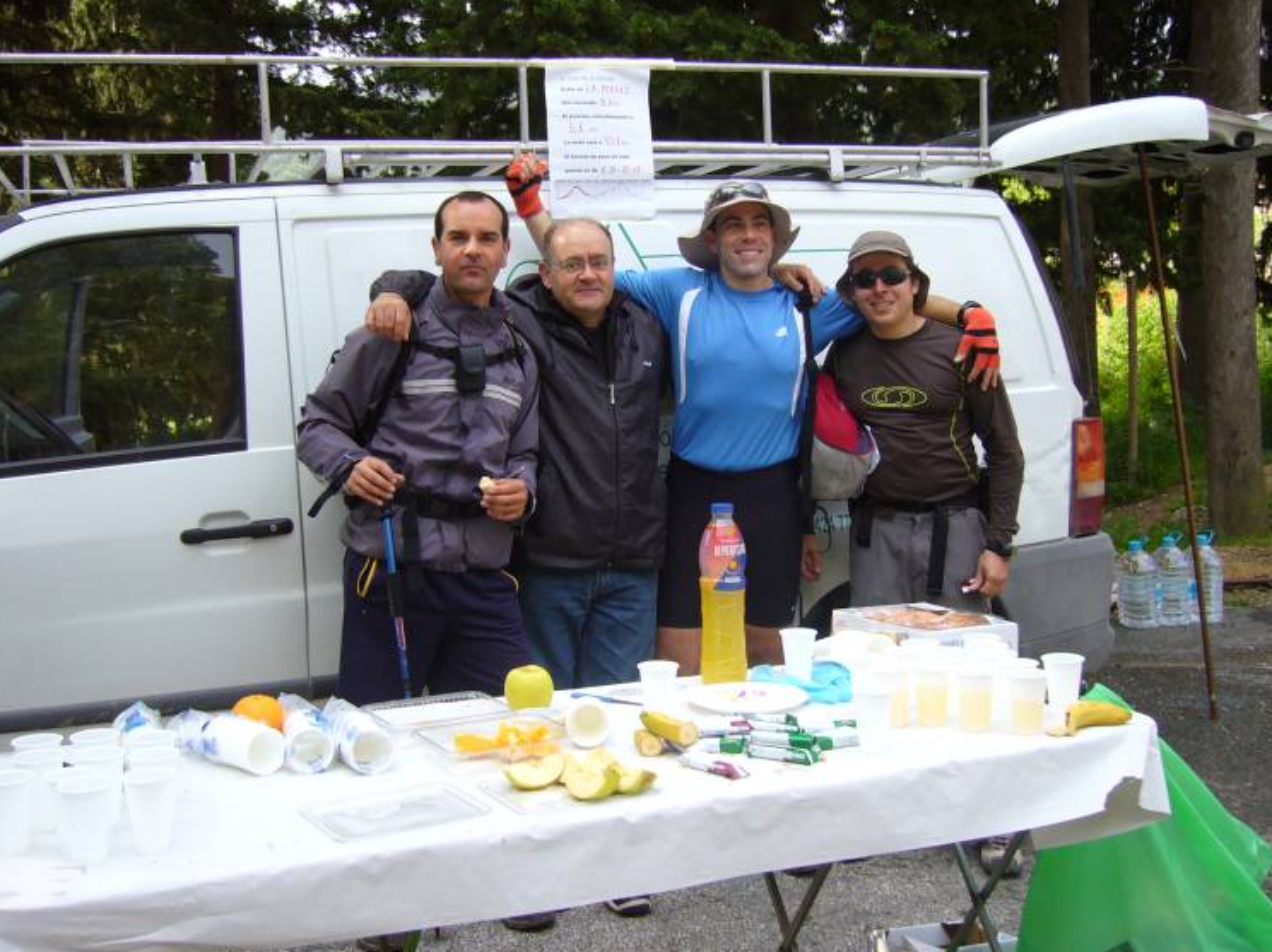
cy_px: 423
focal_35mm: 40
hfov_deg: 46.8
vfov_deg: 35.9
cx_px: 610
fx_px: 1469
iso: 100
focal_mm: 5.8
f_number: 2.8
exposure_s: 1/250
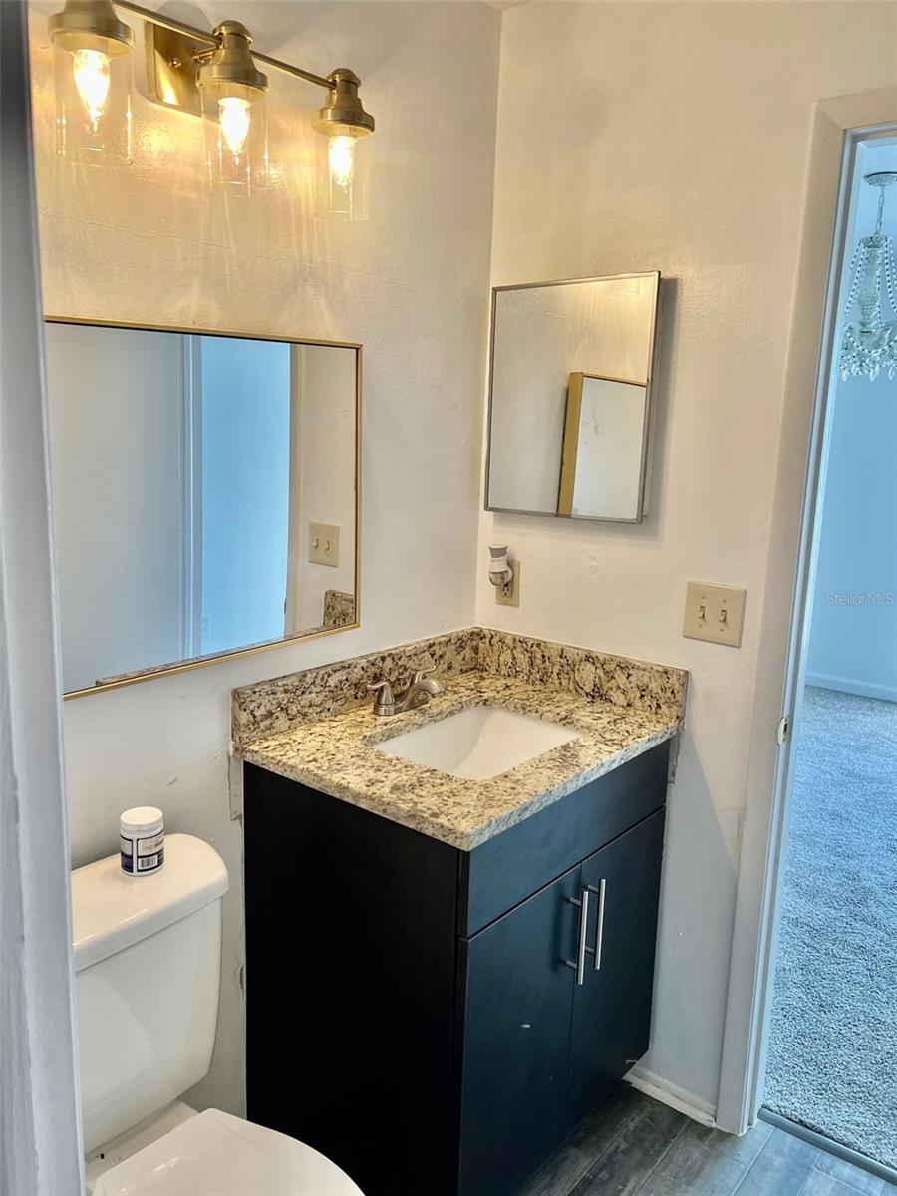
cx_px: 448
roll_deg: -1.2
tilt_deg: -10.9
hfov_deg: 53.1
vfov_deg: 67.3
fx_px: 898
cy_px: 598
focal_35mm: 26
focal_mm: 5.7
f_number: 1.5
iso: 80
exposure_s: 1/120
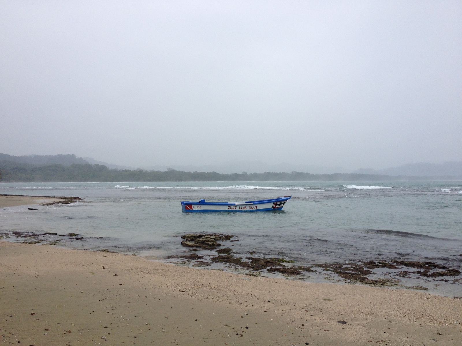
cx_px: 231
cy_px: 173
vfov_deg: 40.7
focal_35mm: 35
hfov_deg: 52.6
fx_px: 467
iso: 50
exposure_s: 1/986
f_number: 2.4
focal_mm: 4.28
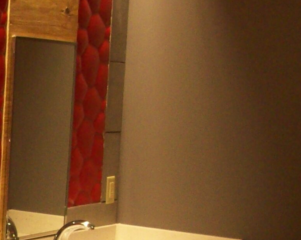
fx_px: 1033
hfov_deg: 15.3
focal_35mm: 116
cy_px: 301
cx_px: -146
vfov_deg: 12.9
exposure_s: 1/71.5
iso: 200
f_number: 2.7
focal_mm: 6
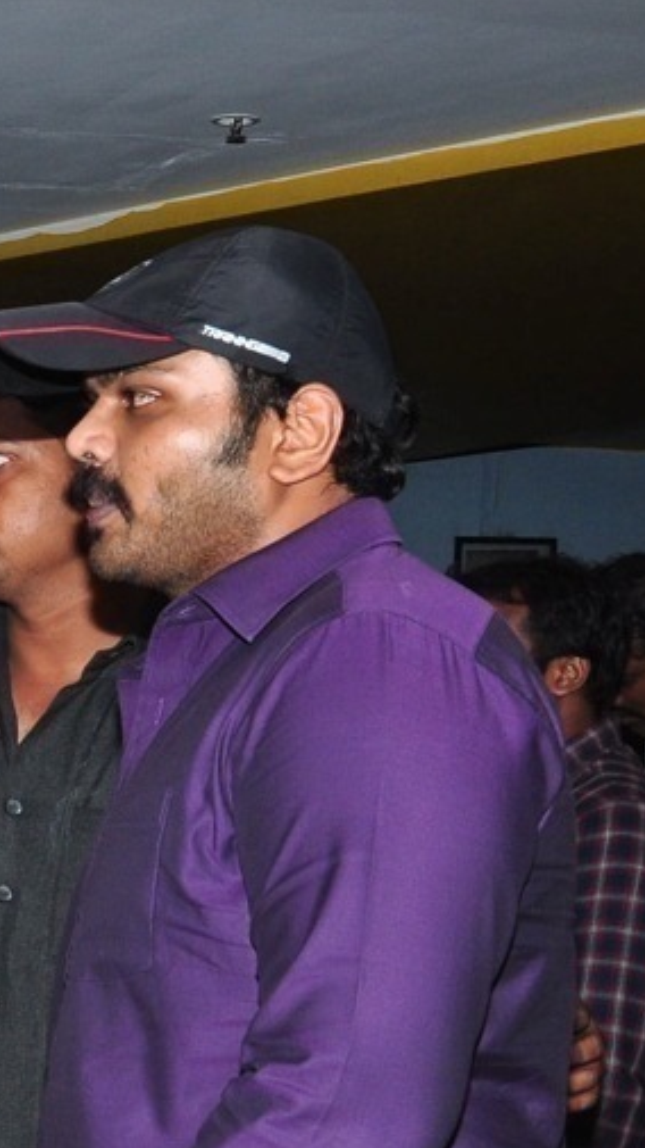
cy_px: 788
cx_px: -615
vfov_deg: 22.7
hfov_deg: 11.7
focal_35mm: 93
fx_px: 2836
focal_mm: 25
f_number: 11
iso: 500
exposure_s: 1/125
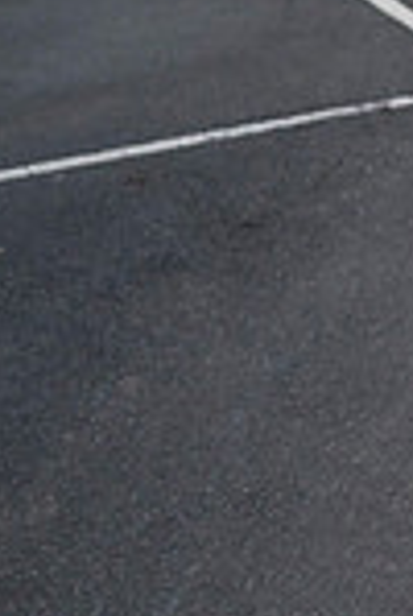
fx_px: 2329
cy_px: 155
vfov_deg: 15.0
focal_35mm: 136
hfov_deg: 9.0
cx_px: 1045
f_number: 3.5
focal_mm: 35
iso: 1250
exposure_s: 1/320
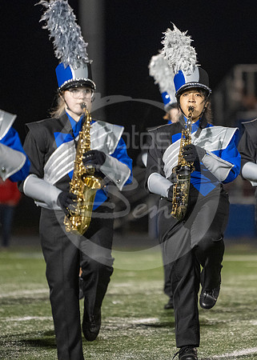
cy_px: 131
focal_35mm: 374
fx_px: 3821
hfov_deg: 3.9
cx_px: 220
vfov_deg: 5.4
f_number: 2.8
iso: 4000
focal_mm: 200
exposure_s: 1/500
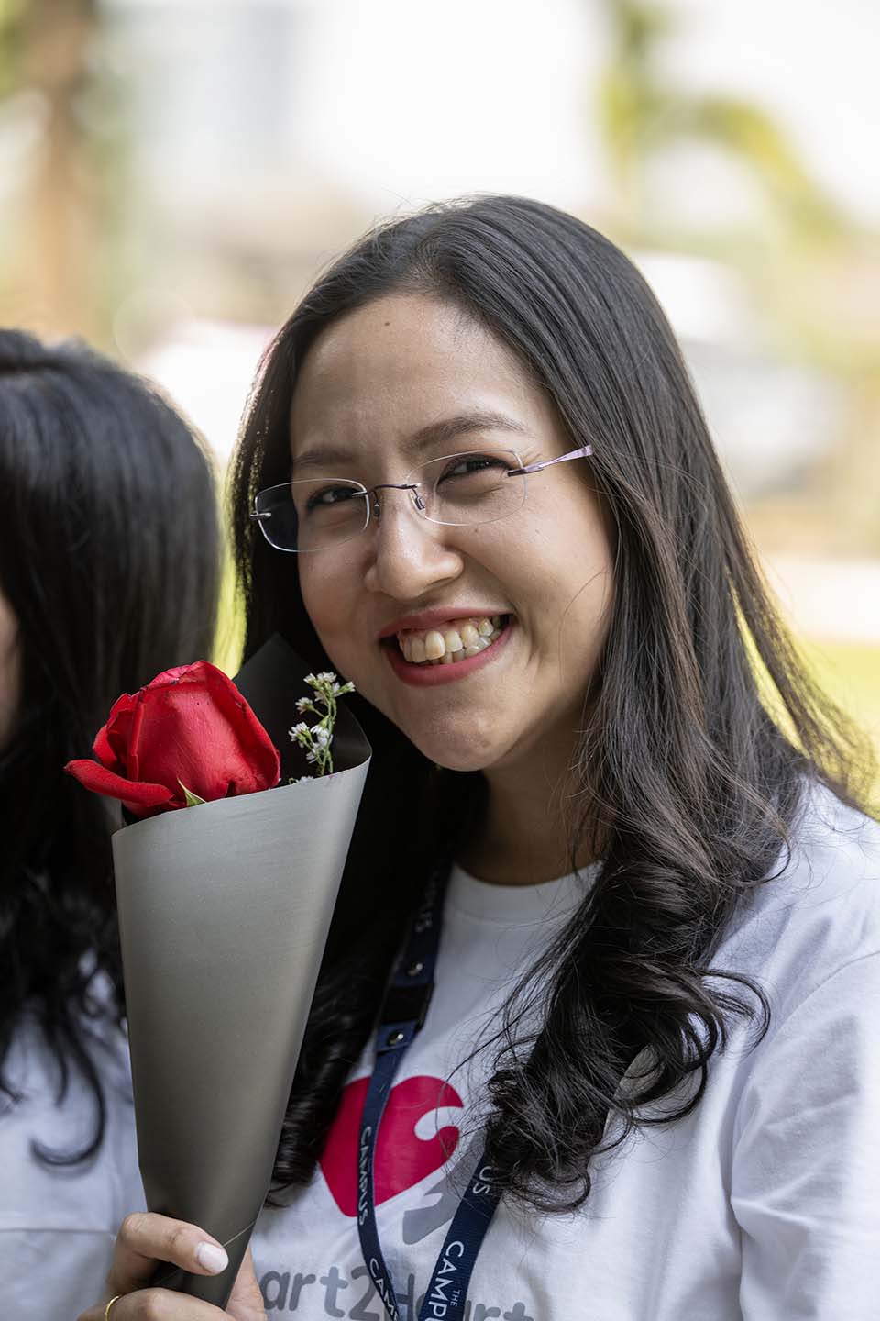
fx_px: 4400
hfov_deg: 11.4
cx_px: 440
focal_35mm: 120
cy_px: 660
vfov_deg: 17.1
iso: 160
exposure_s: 1/200
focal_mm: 120
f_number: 3.2
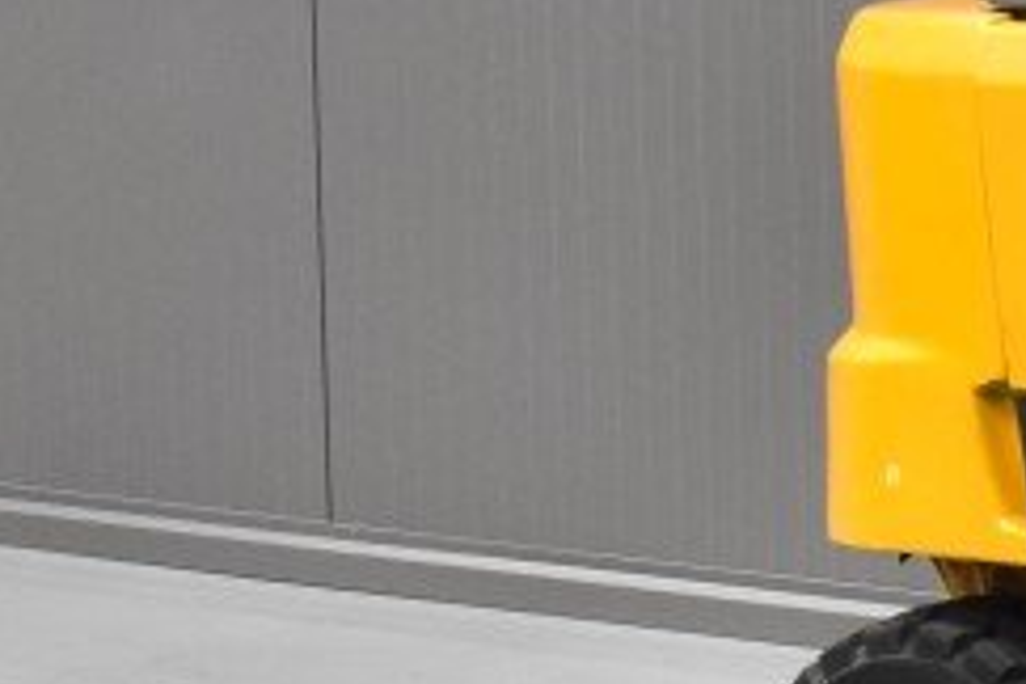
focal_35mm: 178
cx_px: 2217
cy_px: -38
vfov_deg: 7.7
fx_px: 5073
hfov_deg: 10.4
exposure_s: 1/40
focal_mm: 24
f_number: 5.6
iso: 1600
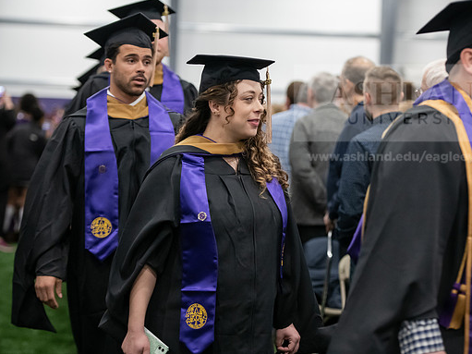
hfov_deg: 18.4
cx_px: 266
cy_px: 176
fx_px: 1459
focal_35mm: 107
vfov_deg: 13.8
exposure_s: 1/200
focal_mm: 98
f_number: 3.2
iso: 3200
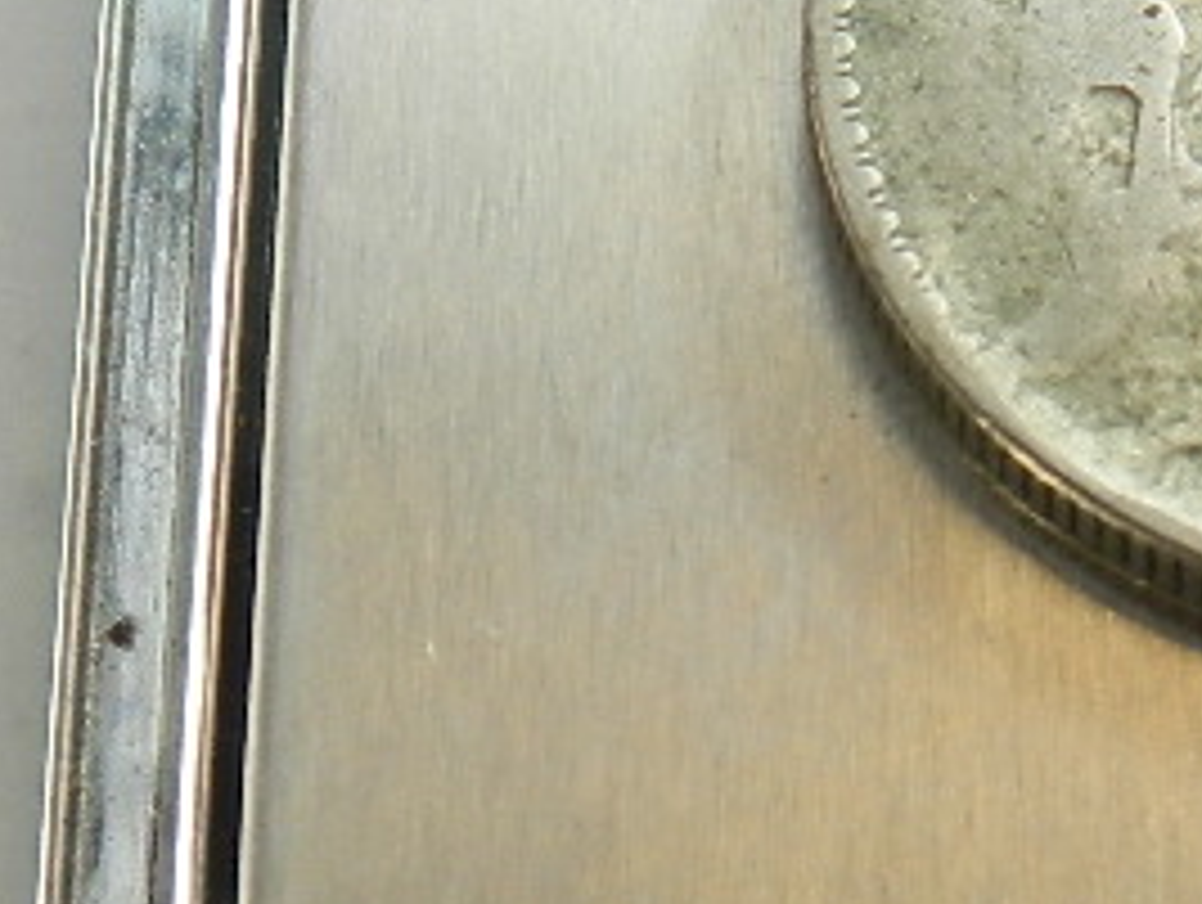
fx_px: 6259
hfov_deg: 10.9
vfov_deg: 8.2
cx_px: 1116
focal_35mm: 180
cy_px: 931
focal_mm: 8.4
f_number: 3.6
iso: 80
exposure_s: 1/60
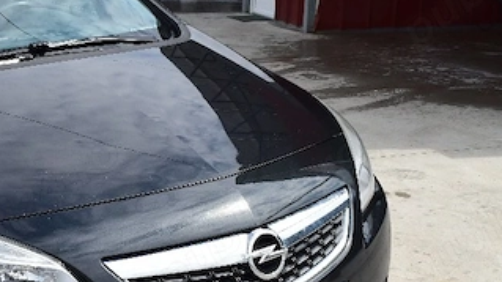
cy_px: 184
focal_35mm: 65
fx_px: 865
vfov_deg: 18.5
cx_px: 79
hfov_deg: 31.3
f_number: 11
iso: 320
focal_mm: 22
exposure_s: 1/500
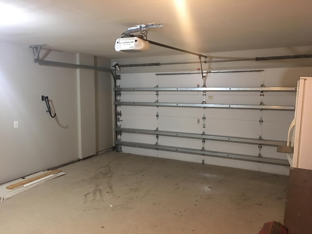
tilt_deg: -3.9
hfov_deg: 61.7
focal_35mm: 29
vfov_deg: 48.2
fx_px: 261
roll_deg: -0.3
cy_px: 117
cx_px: 156
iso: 80
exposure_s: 1/4
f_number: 2.2
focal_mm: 4.15
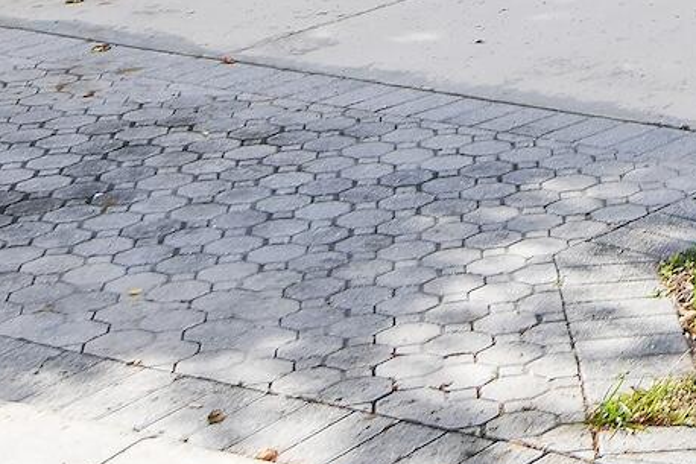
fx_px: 2764
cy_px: -595
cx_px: 1400
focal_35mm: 143
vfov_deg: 8.8
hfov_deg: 12.6
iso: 100
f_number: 8
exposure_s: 1/500
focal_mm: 28
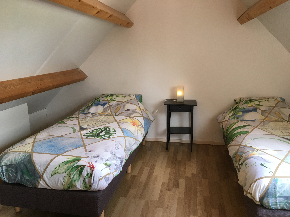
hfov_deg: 61.7
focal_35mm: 29
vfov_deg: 48.2
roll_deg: +0.7
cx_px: 145
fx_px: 243
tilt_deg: -13.7
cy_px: 108
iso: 50
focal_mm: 4.15
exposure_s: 1/33
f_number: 2.2
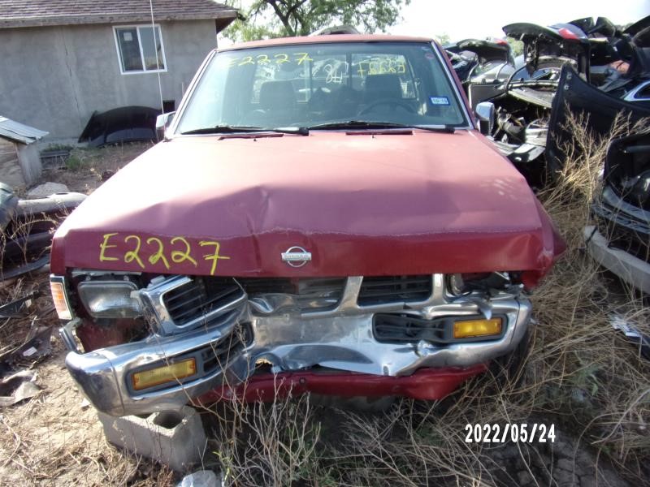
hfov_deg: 71.6
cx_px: 325
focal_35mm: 24
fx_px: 451
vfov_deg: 56.8
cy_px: 244
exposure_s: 1/240
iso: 80
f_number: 3.3
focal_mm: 4.3
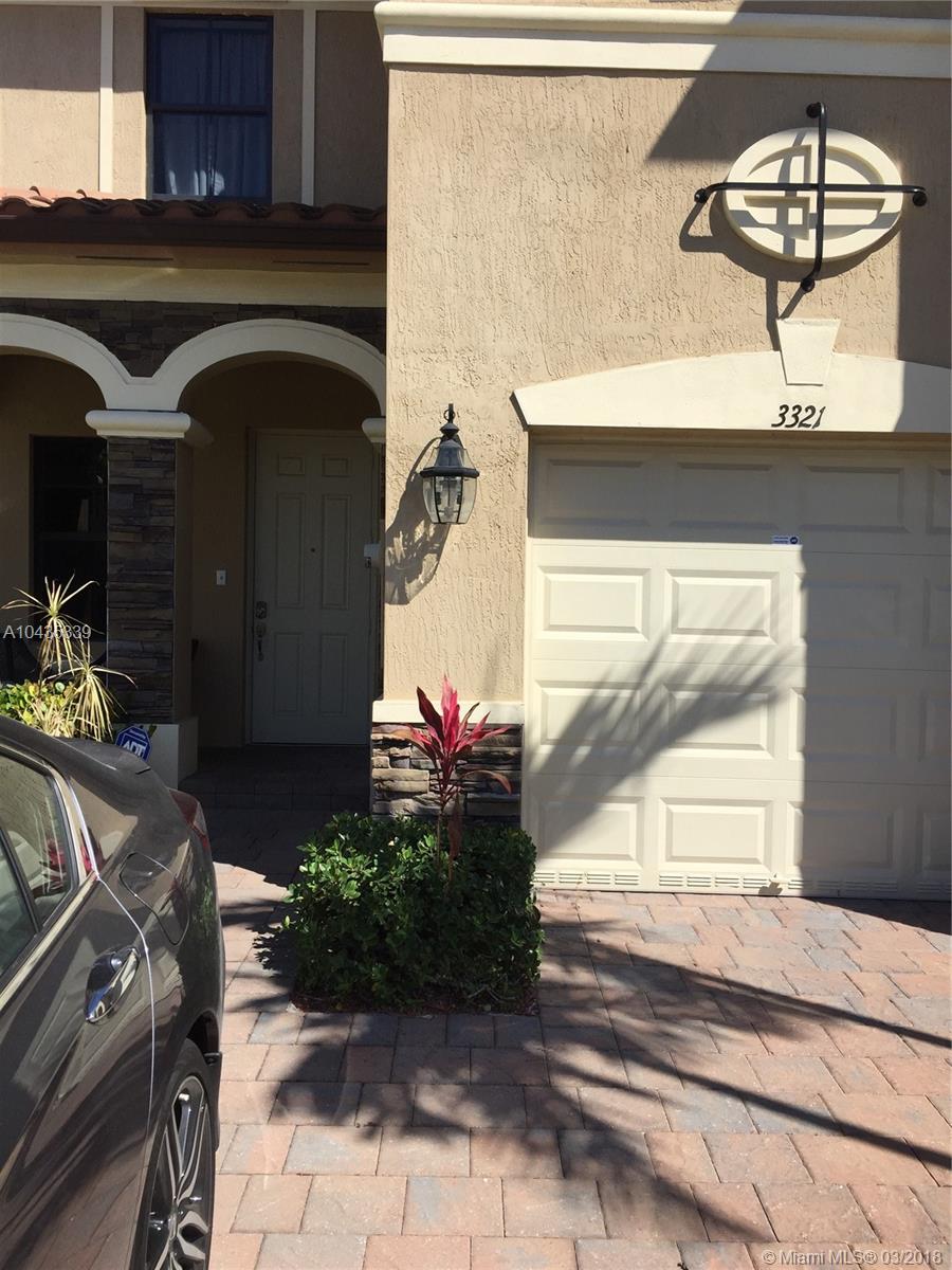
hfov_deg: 48.2
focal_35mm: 29
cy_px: 635
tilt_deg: -0.2
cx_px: 476
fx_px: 1063
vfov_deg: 61.7
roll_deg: -0.4
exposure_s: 1/2326
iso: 32
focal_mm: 4.15
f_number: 2.2
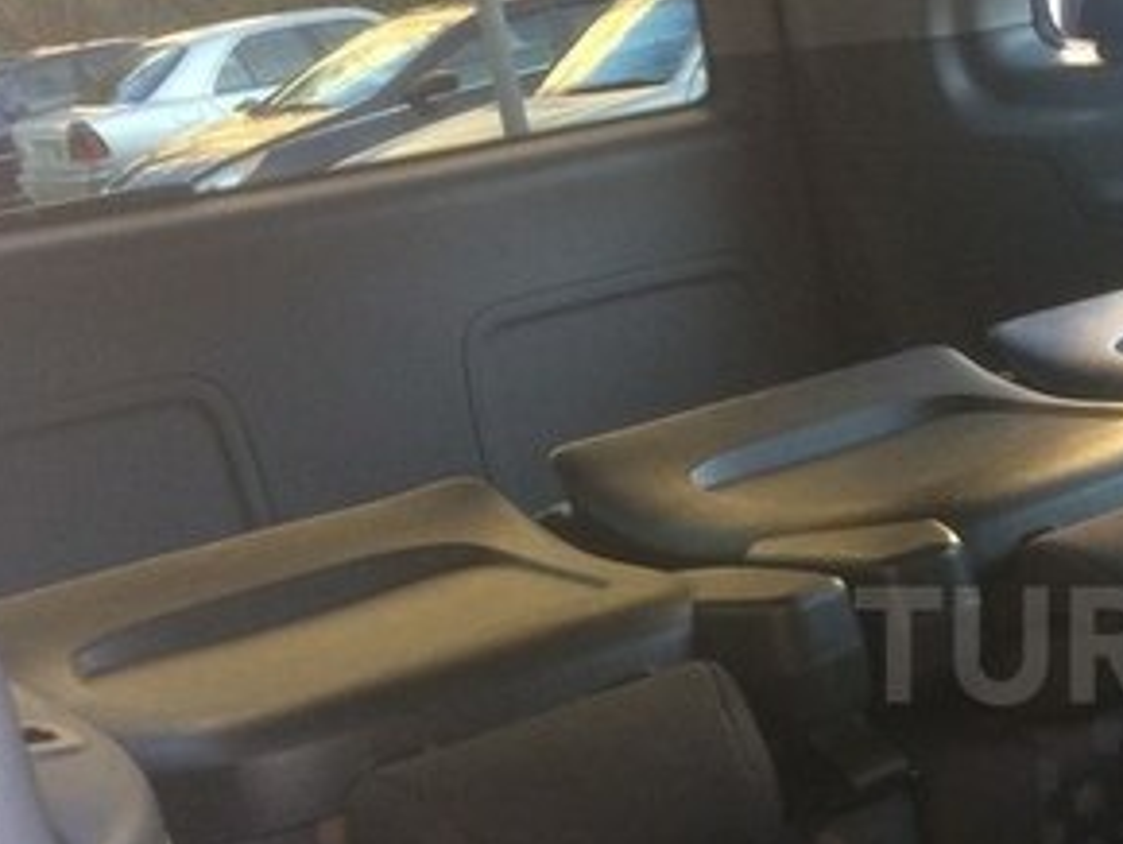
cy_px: 645
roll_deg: +9.2
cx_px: 1251
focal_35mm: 66
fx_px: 2143
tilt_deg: -19.3
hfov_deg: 26.9
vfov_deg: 22.1
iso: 64
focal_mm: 4.15
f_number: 2.2
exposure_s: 1/33
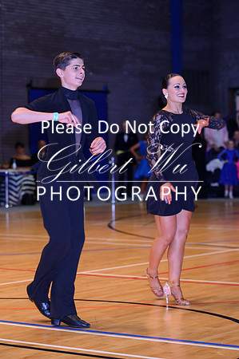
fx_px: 1169
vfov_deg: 17.5
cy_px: 180
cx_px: 83
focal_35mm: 117
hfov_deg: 11.7
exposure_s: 1/200
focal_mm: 78
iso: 800
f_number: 2.8
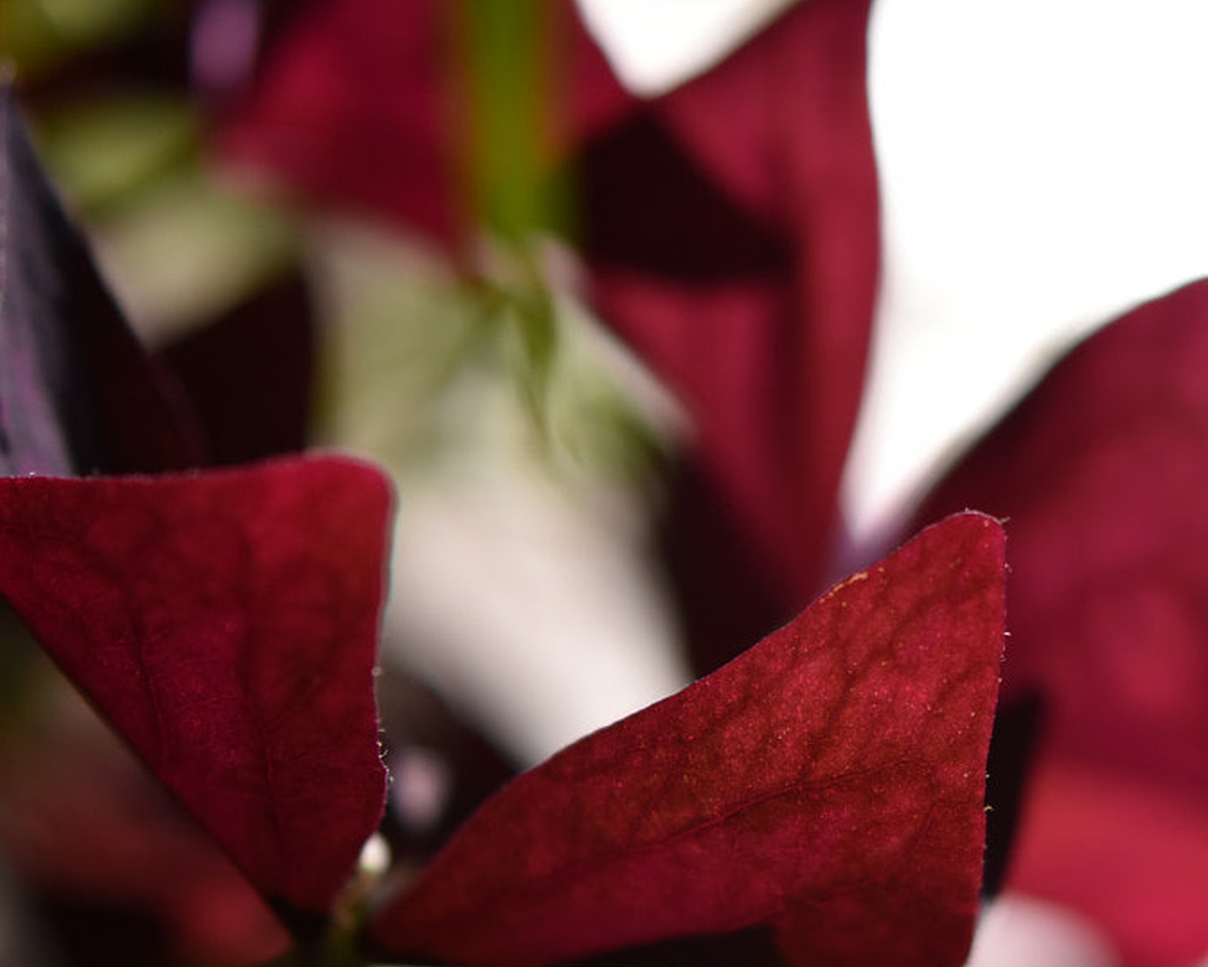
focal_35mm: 201
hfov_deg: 9.6
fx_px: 7188
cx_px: 985
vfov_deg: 7.7
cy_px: 424
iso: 160
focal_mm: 60
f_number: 3
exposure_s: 1/1600
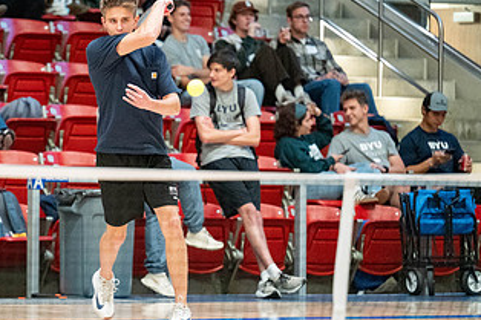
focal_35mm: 296
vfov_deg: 4.6
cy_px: 148
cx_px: 70
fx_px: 3953
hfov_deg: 7.0
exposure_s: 1/500
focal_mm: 160
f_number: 2.8
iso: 5000
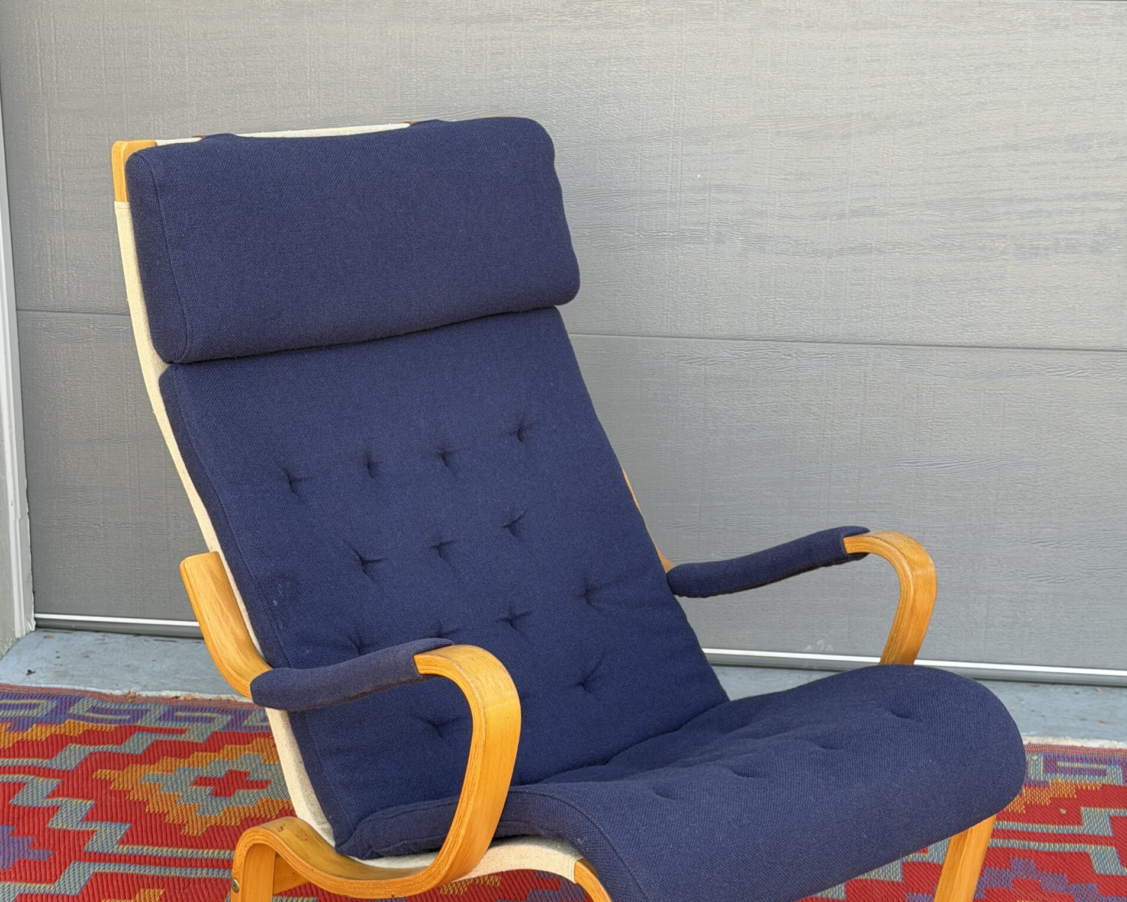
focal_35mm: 63
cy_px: 631
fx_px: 2101
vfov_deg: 24.0
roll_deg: -1.5
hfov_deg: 30.0
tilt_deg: -14.6
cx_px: 562
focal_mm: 6.76
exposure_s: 1/143
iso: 50
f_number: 1.78
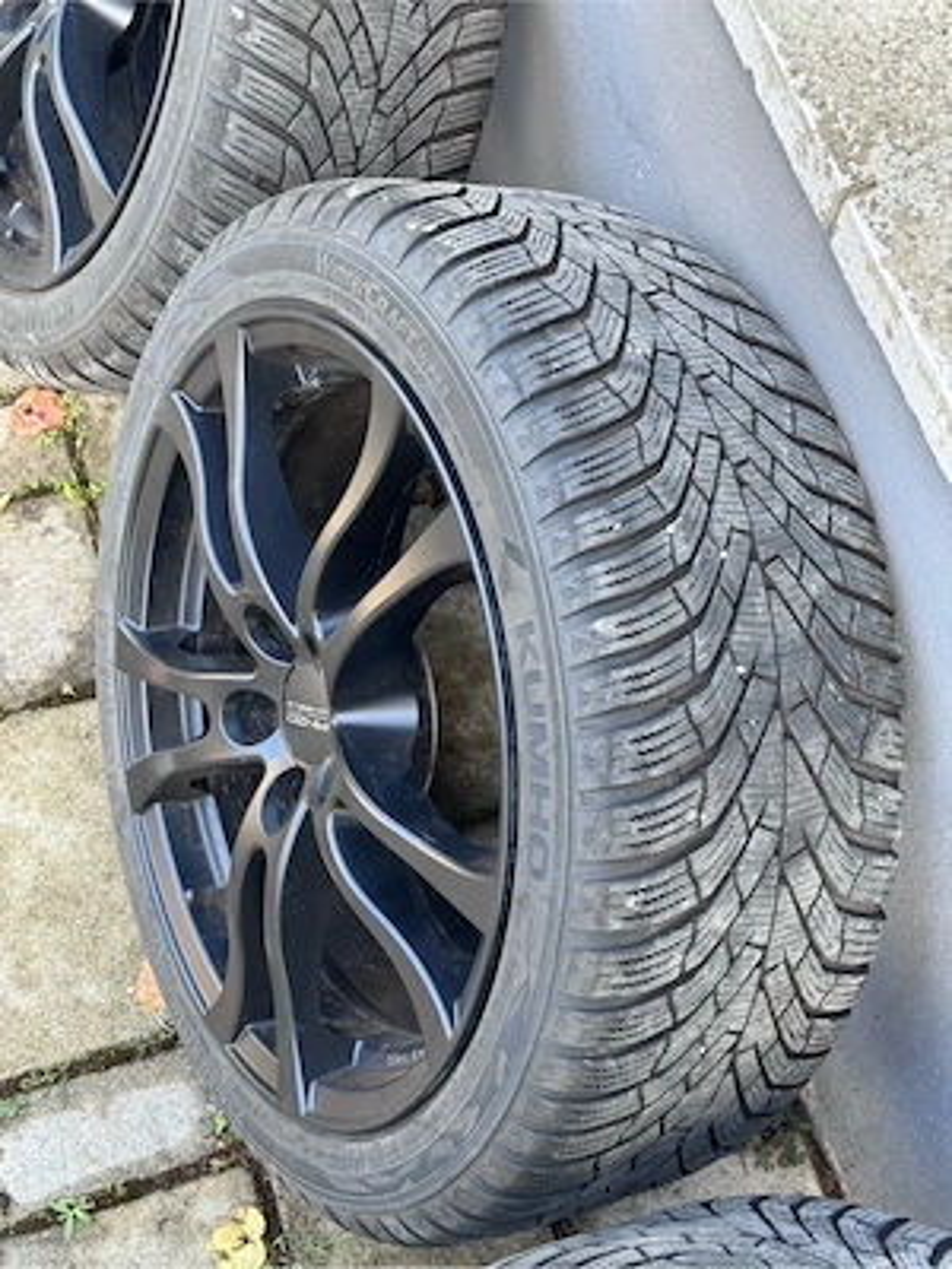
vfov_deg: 39.7
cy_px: 634
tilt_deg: -63.5
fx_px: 1760
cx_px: 476
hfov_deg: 30.3
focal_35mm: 48
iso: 80
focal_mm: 6.76
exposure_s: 1/121
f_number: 1.78
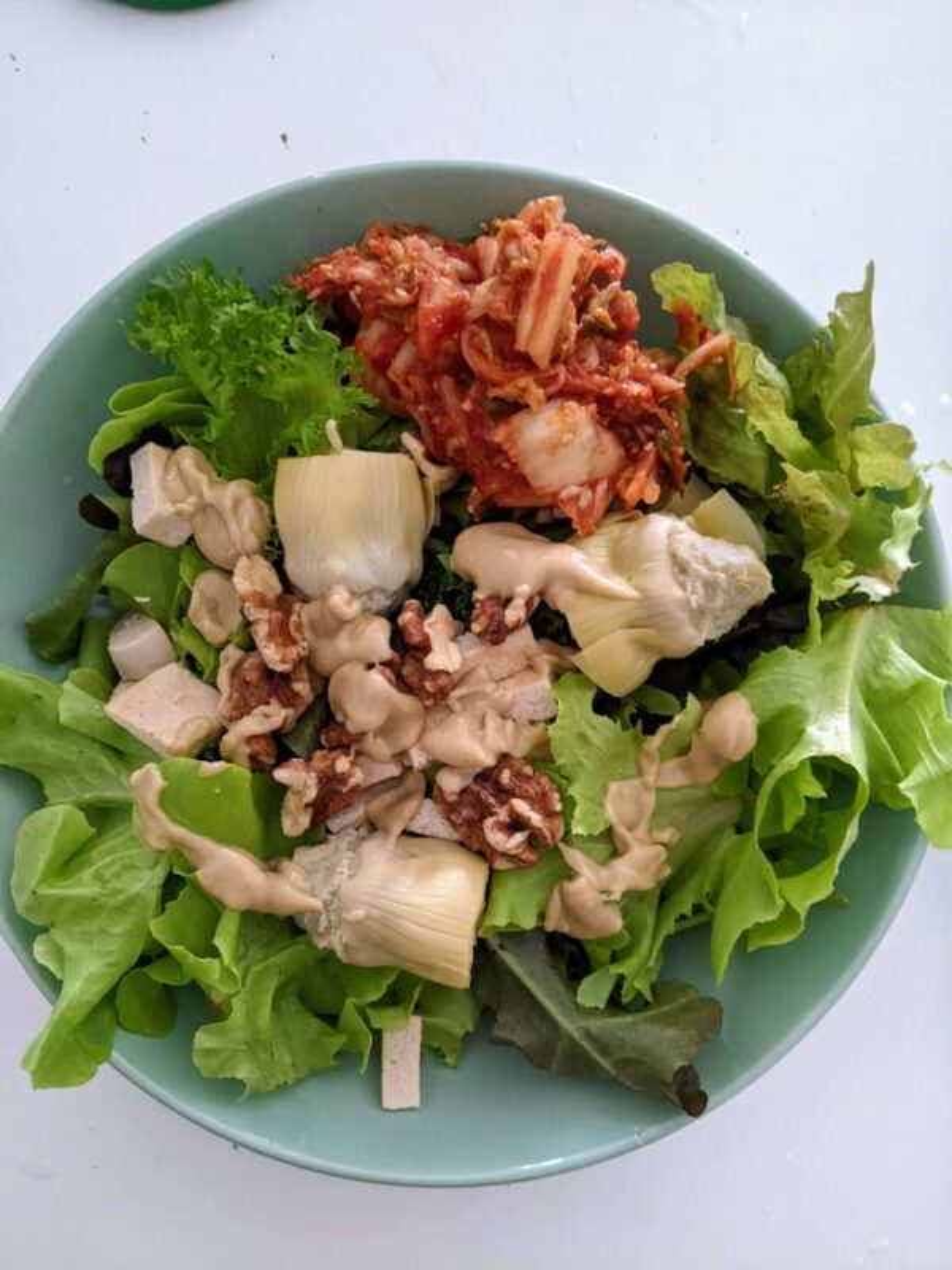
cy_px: 635
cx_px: 476
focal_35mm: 27
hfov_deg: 51.4
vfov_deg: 65.3
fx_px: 990
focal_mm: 4.44
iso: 795
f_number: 1.8
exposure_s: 1/25
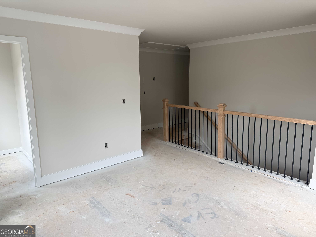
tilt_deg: -9.5
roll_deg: +0.1
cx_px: 158
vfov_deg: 56.8
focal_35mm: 24
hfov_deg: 71.6
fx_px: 219
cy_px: 118
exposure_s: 1/241
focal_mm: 6.76
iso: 64
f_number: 1.78
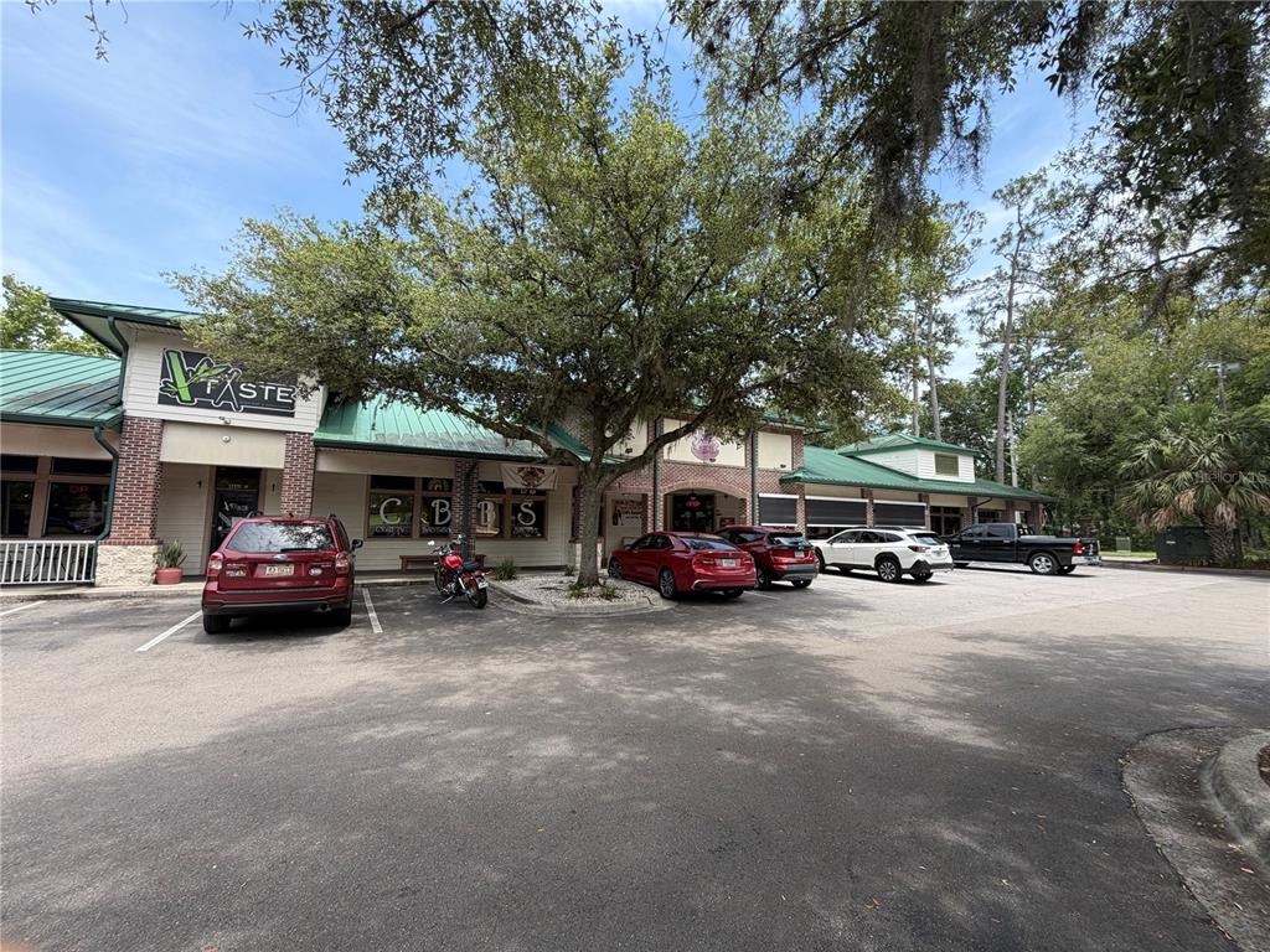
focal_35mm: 14
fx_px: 514
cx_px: 635
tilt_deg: +5.2
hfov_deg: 102.1
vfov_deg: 85.7
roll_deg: -0.5
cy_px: 476
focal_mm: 2.22
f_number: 2.2
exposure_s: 1/574
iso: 40
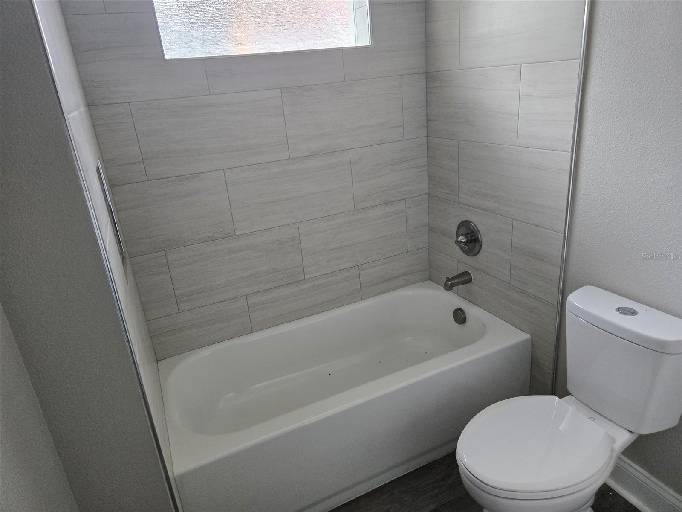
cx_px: 341
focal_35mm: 23
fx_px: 453
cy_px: 256
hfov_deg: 73.9
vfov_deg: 58.9
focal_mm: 5.4
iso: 320
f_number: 1.8
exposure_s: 1/120
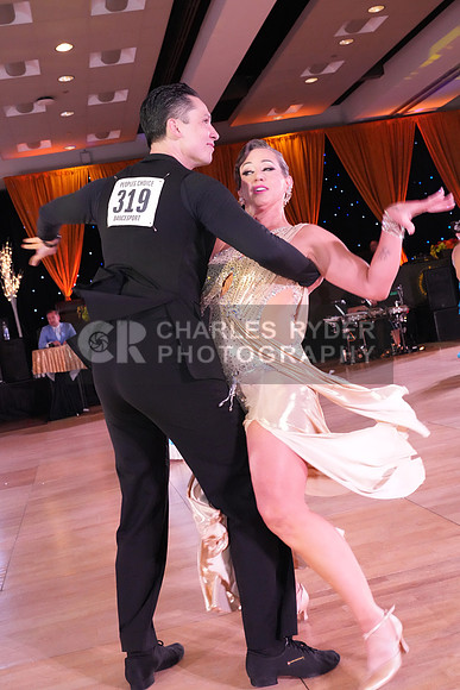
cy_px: 345
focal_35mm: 43
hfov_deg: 31.2
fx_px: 824
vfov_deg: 45.4
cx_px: 230
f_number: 7.1
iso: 8000
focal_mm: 43
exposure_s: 1/250
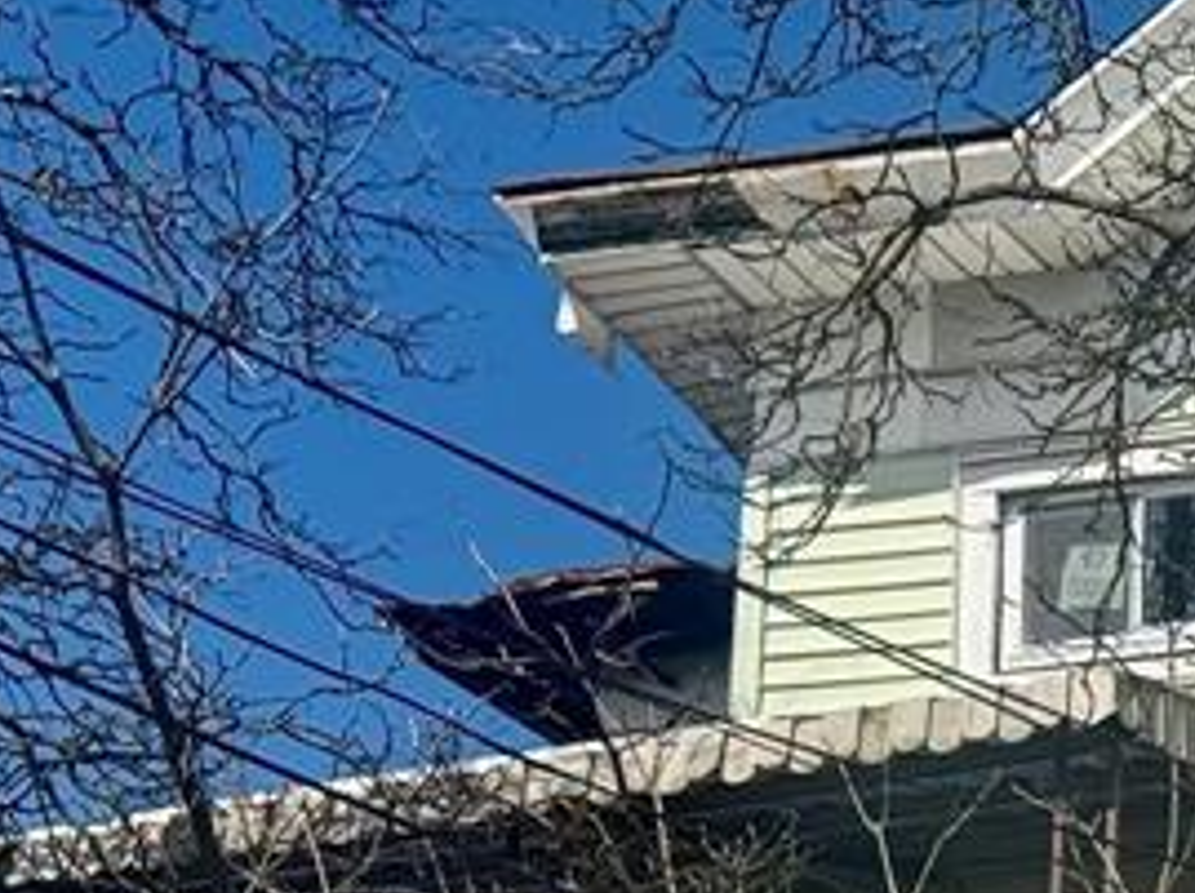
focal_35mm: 183
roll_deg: -2.3
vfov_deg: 7.8
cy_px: 1662
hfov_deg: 10.7
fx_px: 6309
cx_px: 1297
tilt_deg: +11.1
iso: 64
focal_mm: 6.76
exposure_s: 1/8772
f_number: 1.78
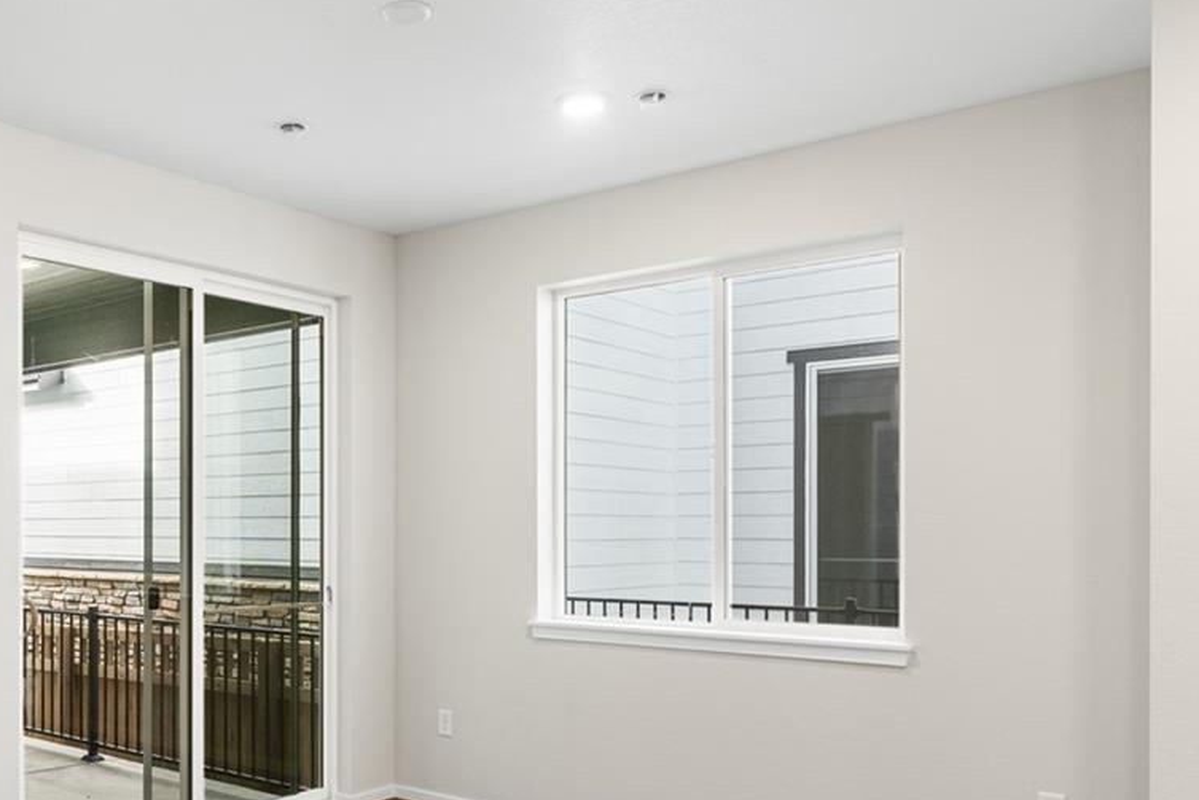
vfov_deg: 38.5
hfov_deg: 53.4
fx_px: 1132
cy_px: 532
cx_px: 309
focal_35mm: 34
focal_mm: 16
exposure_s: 1/1.67
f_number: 11
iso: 100
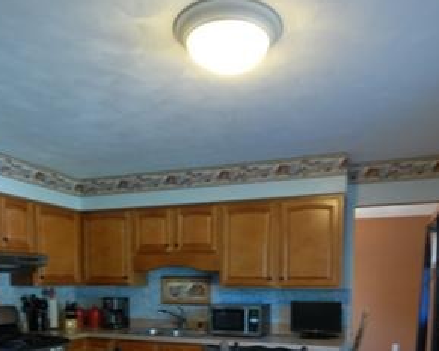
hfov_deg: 57.2
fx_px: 403
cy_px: 313
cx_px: 219
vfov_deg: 43.3
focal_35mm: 31
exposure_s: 1/3
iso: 400
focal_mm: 10
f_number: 9
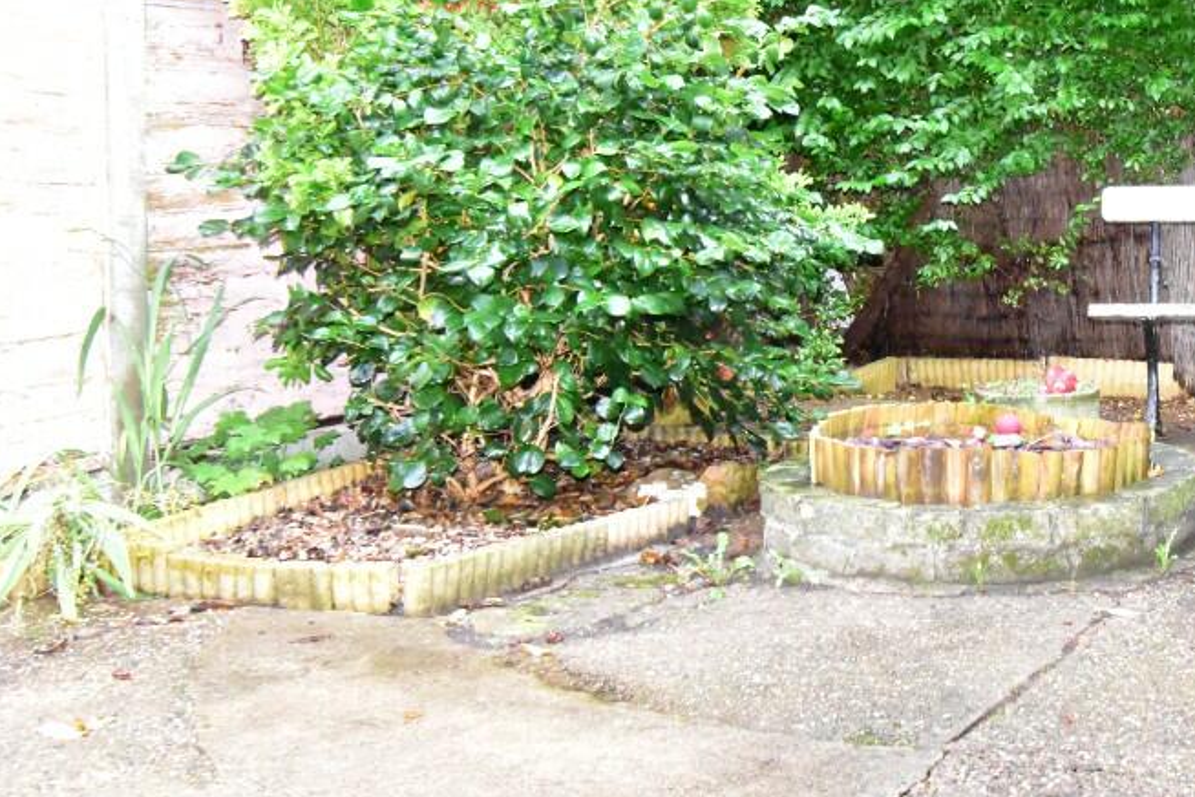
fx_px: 1560
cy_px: 257
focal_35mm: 47
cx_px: 901
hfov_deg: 40.7
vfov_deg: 28.4
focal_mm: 20
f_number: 10
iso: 12800
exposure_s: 1/200
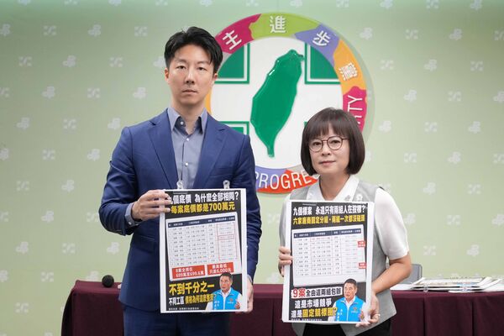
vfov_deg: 10.5
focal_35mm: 130
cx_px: 252
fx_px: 1827
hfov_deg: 15.7
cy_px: 168
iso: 2500
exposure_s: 1/160
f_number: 5.6
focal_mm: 87
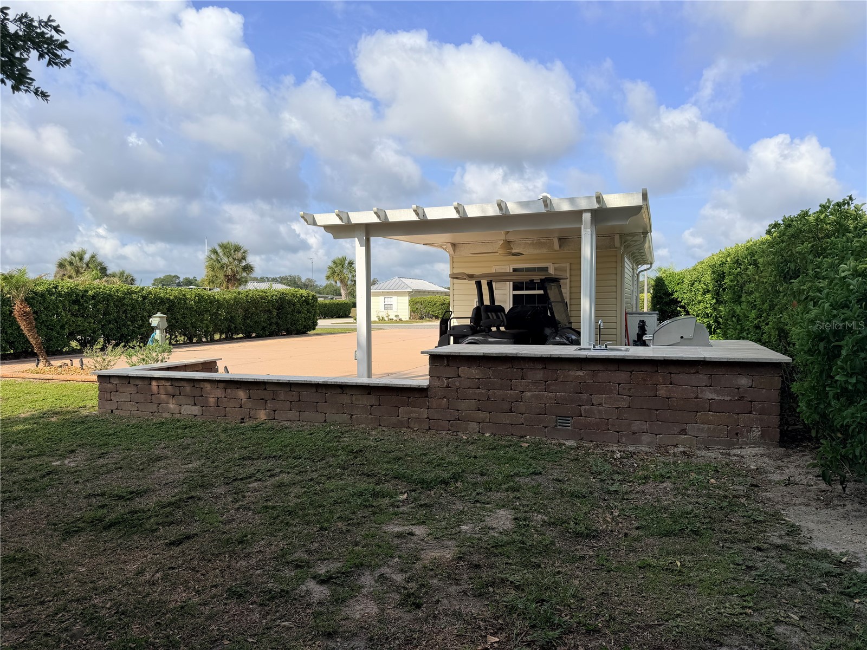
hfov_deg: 71.6
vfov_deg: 56.8
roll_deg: +1.1
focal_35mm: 24
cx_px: 434
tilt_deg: -1.2
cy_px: 325
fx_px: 601
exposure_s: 1/4975
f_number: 1.78
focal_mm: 6.76
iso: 80
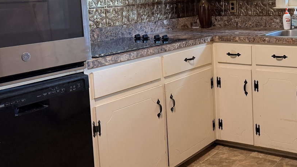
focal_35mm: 51
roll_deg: +1.9
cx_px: 262
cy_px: 34
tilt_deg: -6.2
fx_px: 402
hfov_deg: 38.1
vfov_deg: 23.2
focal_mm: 6.76
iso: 320
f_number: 1.78
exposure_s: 1/60
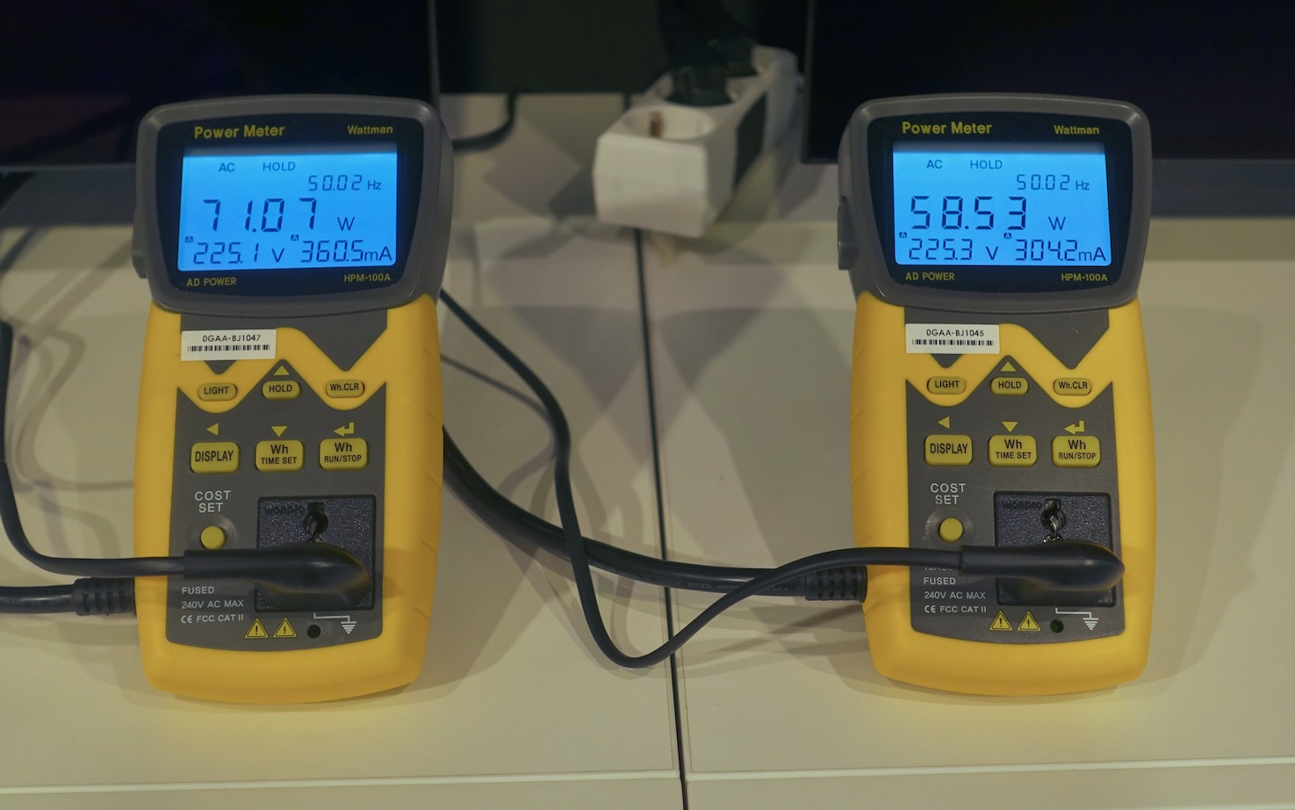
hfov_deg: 35.7
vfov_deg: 22.7
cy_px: 382
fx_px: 2012
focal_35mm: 57
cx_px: 654
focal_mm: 20.05
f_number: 2.8
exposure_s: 1/15
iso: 200
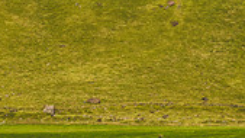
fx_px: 637
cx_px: 276
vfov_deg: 11.5
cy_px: -108
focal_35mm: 98
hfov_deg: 20.6
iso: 400
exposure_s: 1/800
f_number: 13
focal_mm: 24
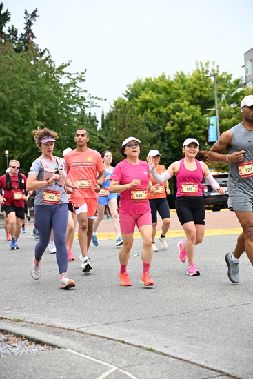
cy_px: 190
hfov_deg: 21.3
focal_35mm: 64
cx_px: 126
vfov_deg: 31.4
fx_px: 674
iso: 1600
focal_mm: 64
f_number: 4
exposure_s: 1/800
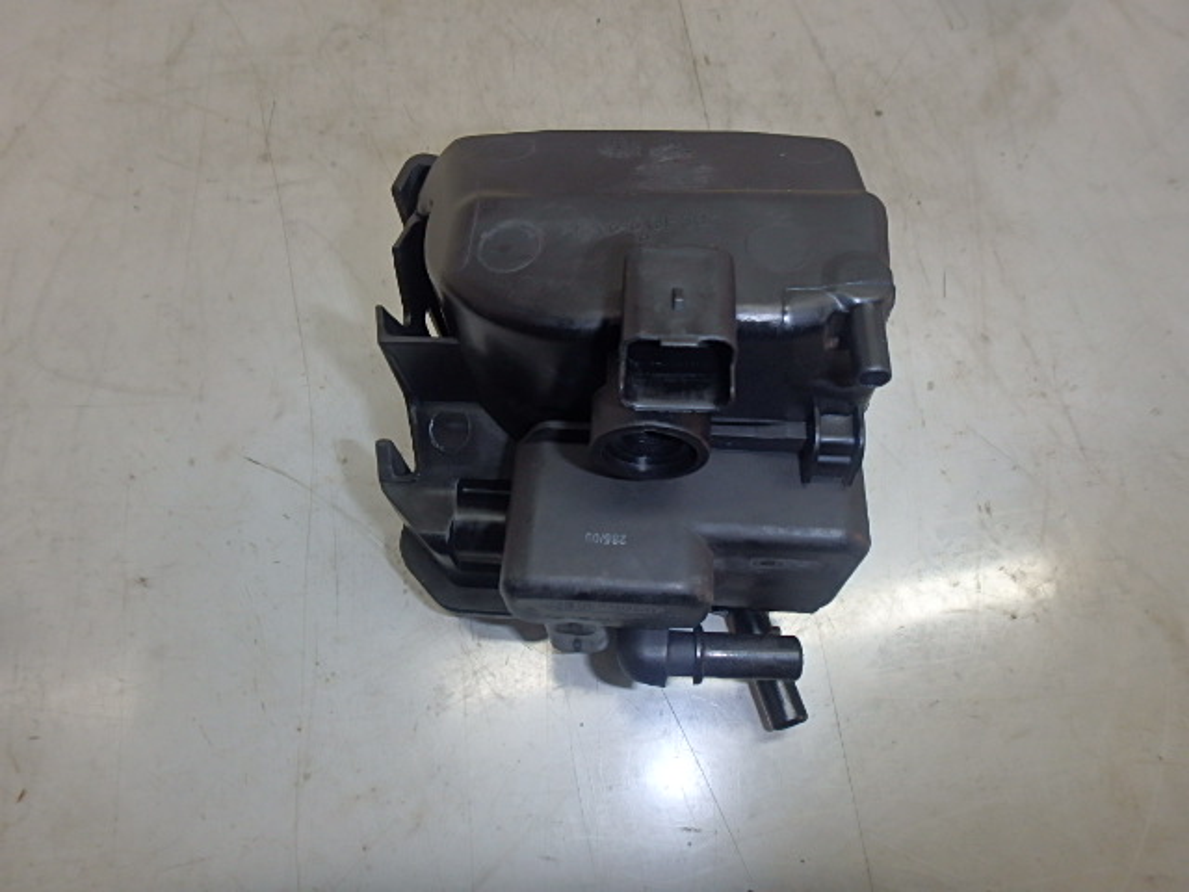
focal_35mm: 21
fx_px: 721
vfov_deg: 63.4
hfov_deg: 79.0
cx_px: 594
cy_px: 446
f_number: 3.5
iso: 125
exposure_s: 1/50
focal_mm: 3.7
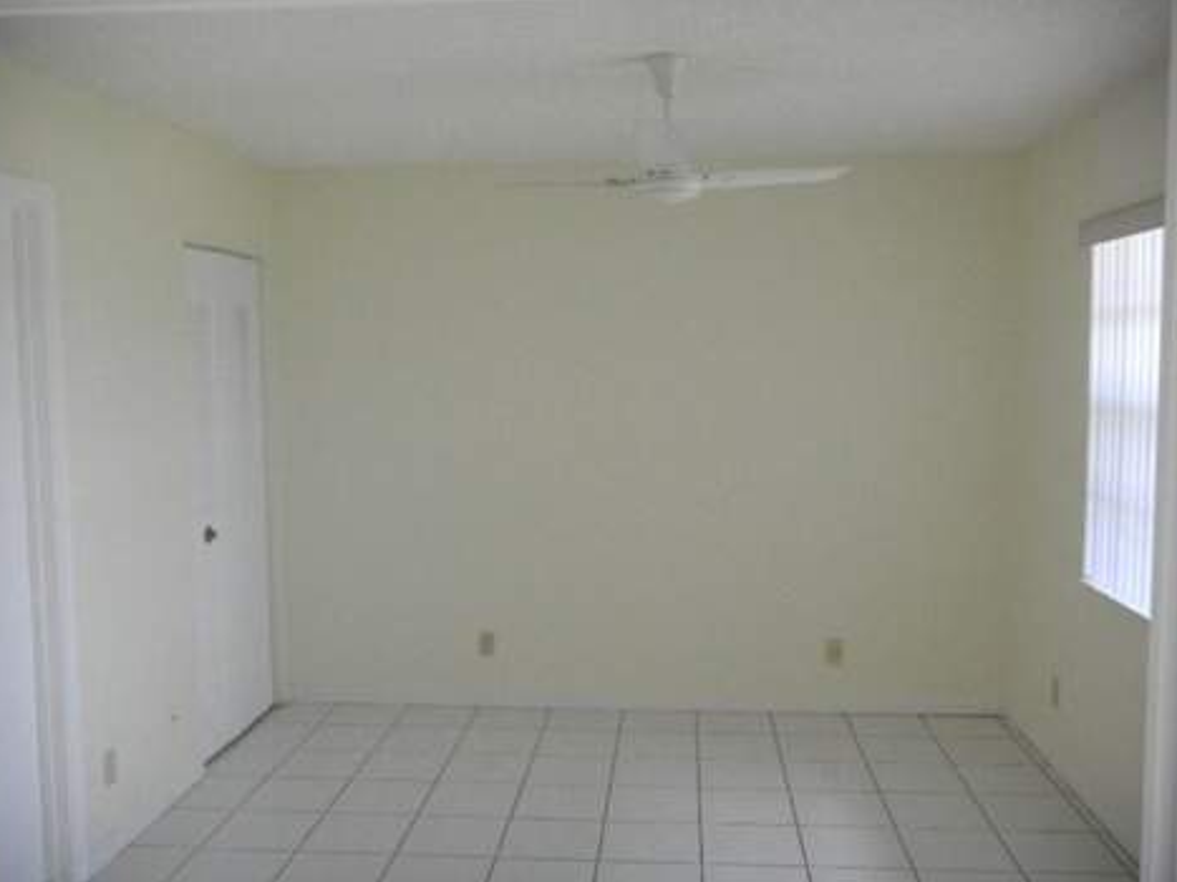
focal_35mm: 36
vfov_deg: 39.6
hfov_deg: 51.4
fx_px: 1224
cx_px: 575
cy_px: 451
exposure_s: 1/30
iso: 124
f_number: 3.6
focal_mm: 6.3
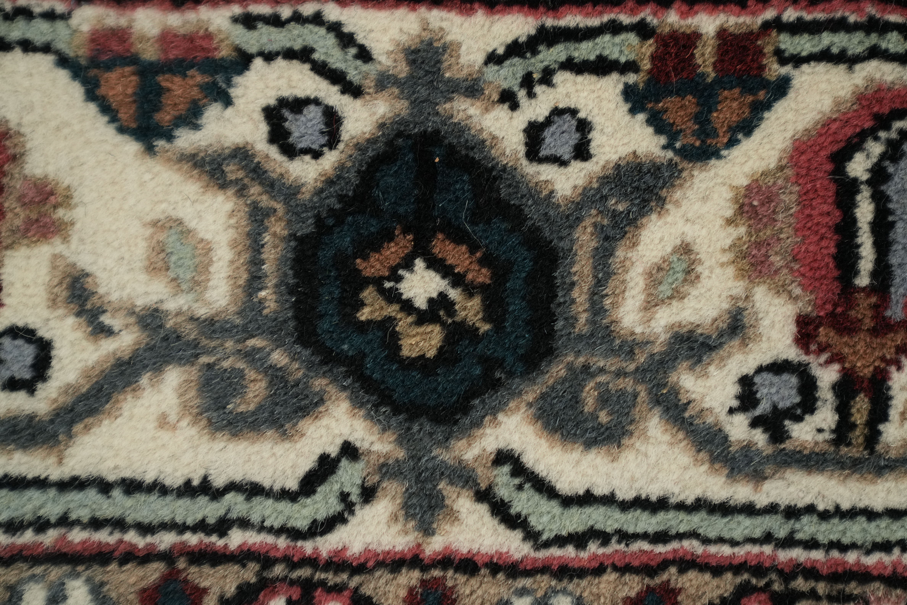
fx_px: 1763
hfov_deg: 28.8
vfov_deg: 19.5
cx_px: 454
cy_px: 302
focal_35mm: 70
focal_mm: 70
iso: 1600
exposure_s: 1/125
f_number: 3.2
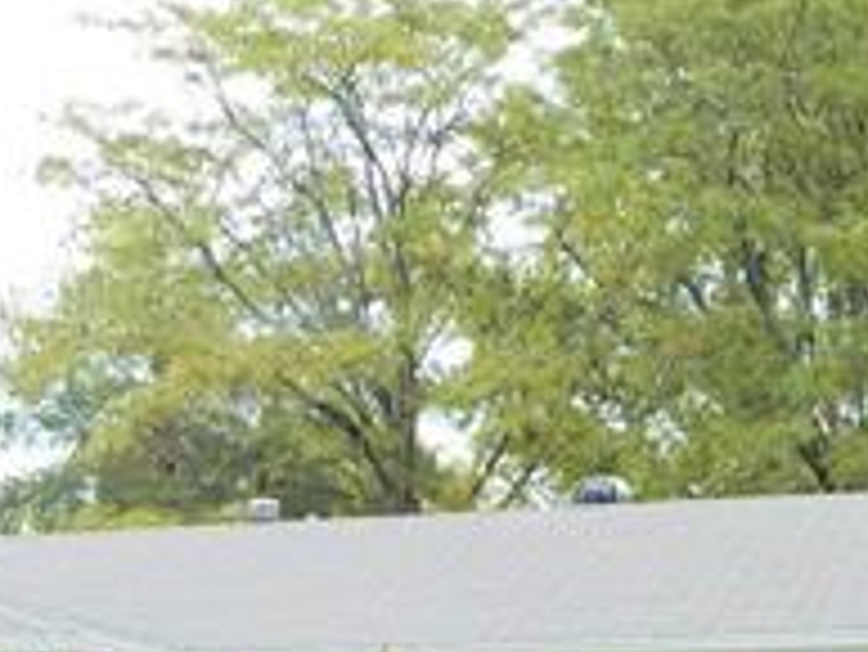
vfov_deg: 12.4
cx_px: -31
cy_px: 859
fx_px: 2911
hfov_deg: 16.6
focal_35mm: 116
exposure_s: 1/125
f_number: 3.3
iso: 110
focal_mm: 6.2
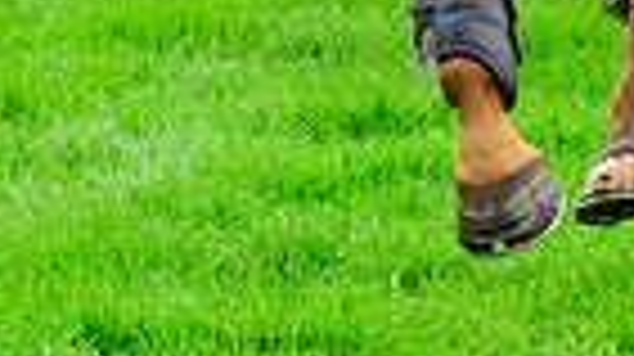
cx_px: 407
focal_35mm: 887
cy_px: -616
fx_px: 14897
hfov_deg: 2.4
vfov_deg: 1.4
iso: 1250
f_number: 5.6
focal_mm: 180
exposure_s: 1/1250
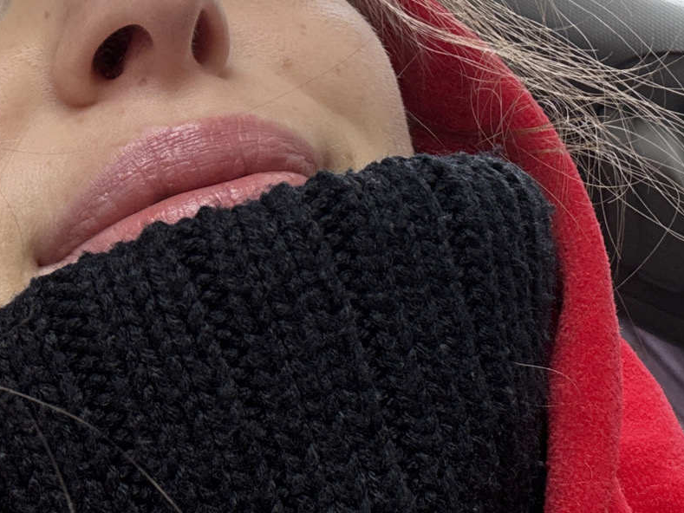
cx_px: 167
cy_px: 192
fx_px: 1502
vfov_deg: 19.4
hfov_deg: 25.3
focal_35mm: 76
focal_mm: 2.69
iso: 80
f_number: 1.9
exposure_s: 1/121
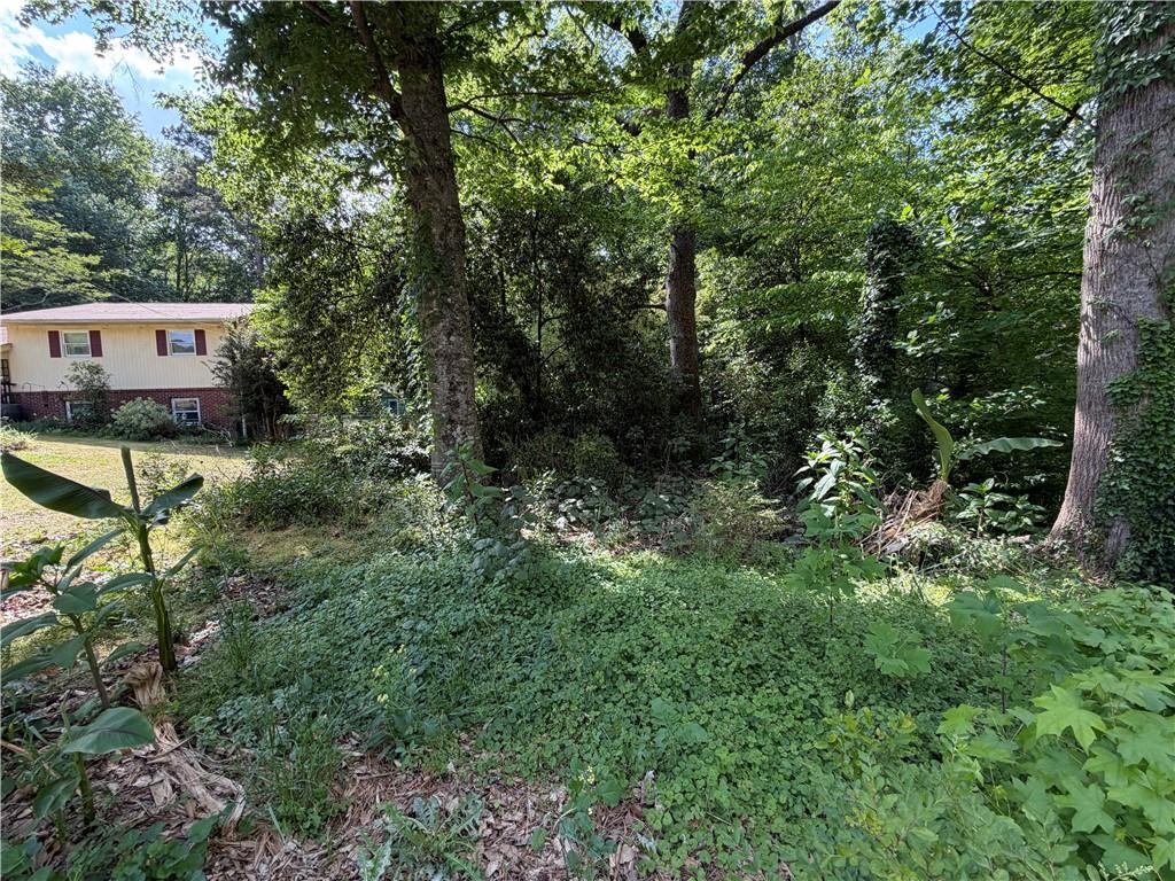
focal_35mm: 14
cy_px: 440
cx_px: 588
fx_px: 475
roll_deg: +3.2
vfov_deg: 85.7
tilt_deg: -4.8
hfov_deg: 102.1
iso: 50
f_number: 2.2
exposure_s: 1/130
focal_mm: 2.22
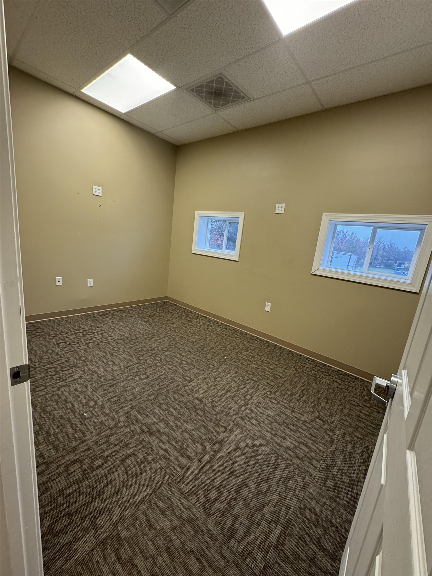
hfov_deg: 85.7
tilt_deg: -11.7
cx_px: 216
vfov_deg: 102.1
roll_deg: -5.9
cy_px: 288
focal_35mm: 14
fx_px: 233
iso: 320
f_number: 2.2
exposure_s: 1/120
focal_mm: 2.22
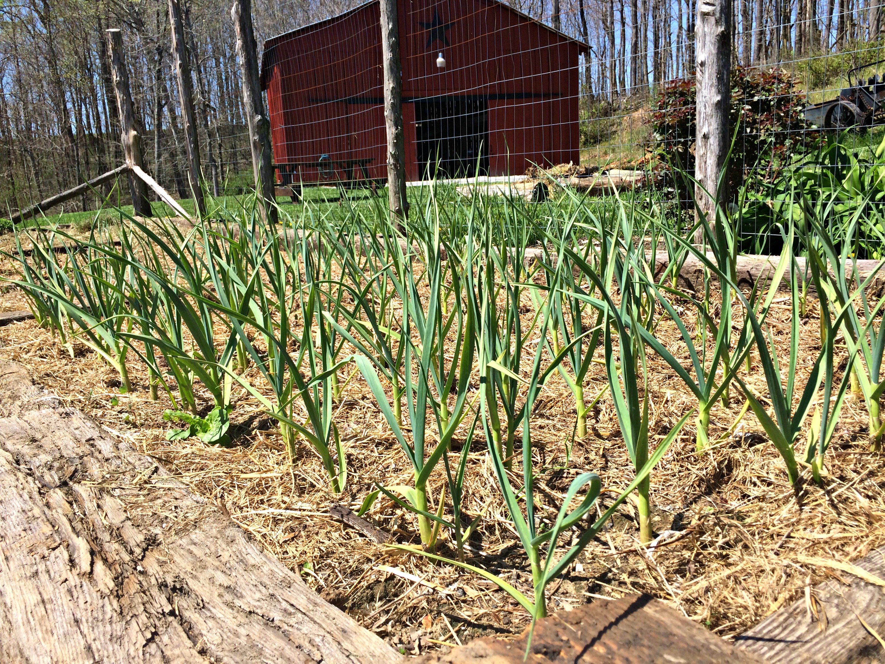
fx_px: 741
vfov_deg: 48.2
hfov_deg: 61.7
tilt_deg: -10.6
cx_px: 442
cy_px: 332
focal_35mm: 29
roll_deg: +3.0
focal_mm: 4.15
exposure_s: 1/1642
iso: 32
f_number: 2.2
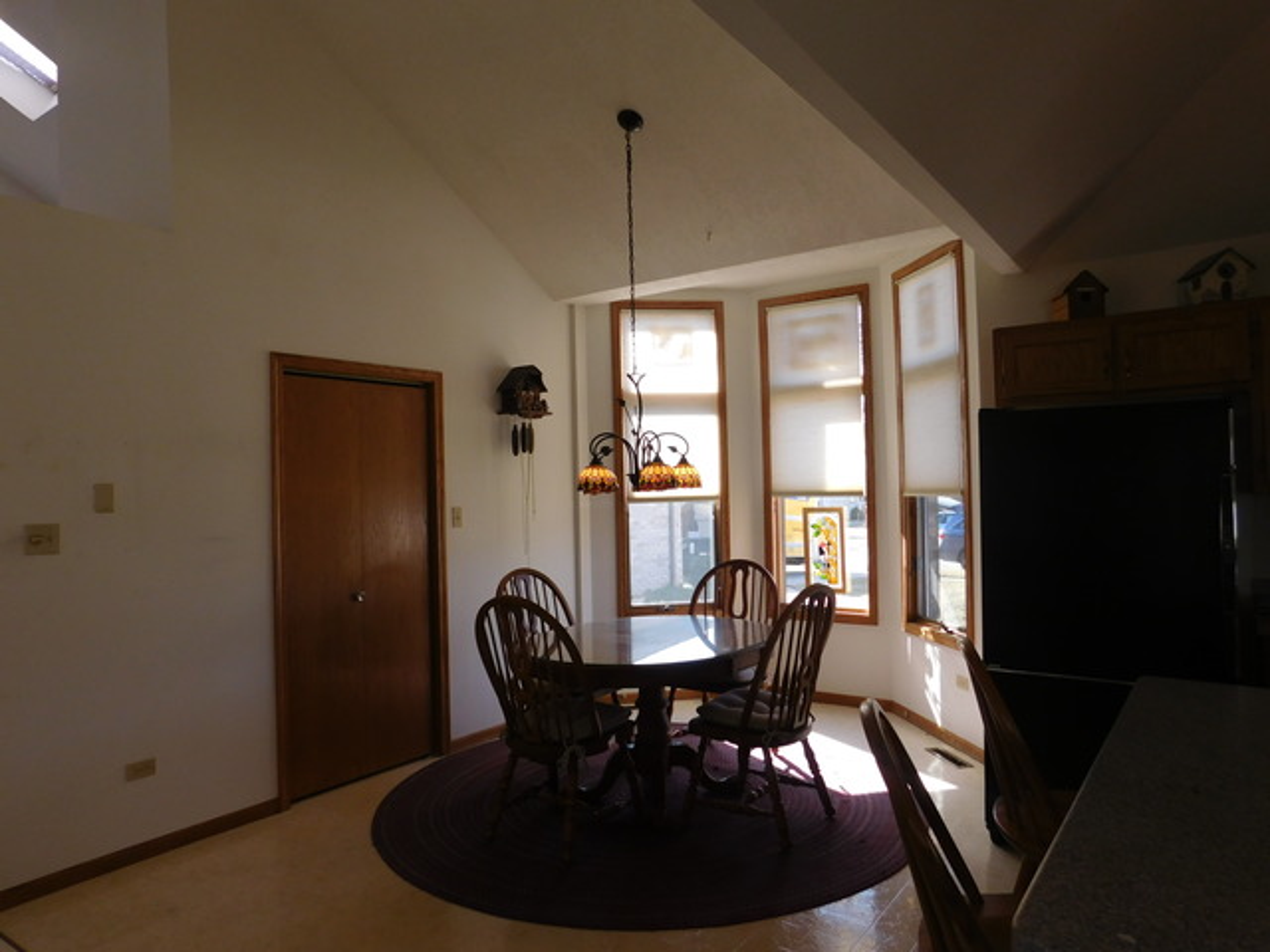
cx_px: 635
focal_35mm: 23
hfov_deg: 73.9
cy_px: 476
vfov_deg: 58.9
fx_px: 844
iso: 125
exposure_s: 1/125
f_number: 3
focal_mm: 4
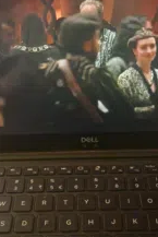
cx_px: 80
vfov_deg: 44.1
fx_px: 289
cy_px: 87
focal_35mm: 44
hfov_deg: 30.6
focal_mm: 5.4
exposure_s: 1/9.99
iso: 1250
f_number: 1.8
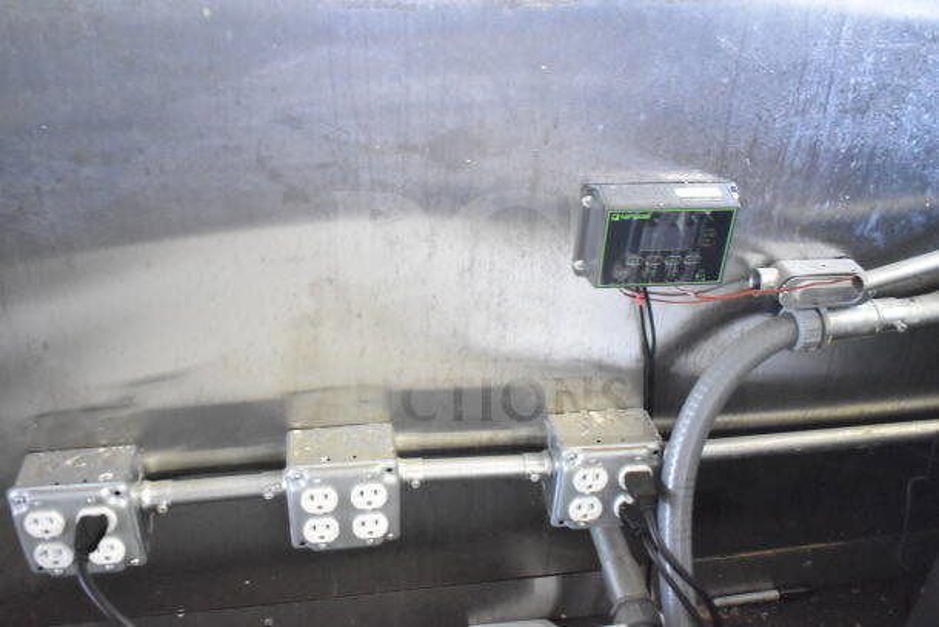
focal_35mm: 33
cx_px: 470
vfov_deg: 40.0
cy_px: 314
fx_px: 861
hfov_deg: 57.2
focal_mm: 22
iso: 10000
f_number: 3.8
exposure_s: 1/40
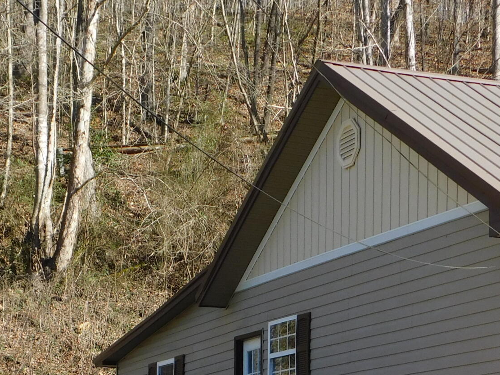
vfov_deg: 13.3
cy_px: 467
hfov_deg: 18.1
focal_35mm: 108
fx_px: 1560
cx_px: 123
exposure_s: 1/640
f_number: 3.6
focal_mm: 7.1
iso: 125
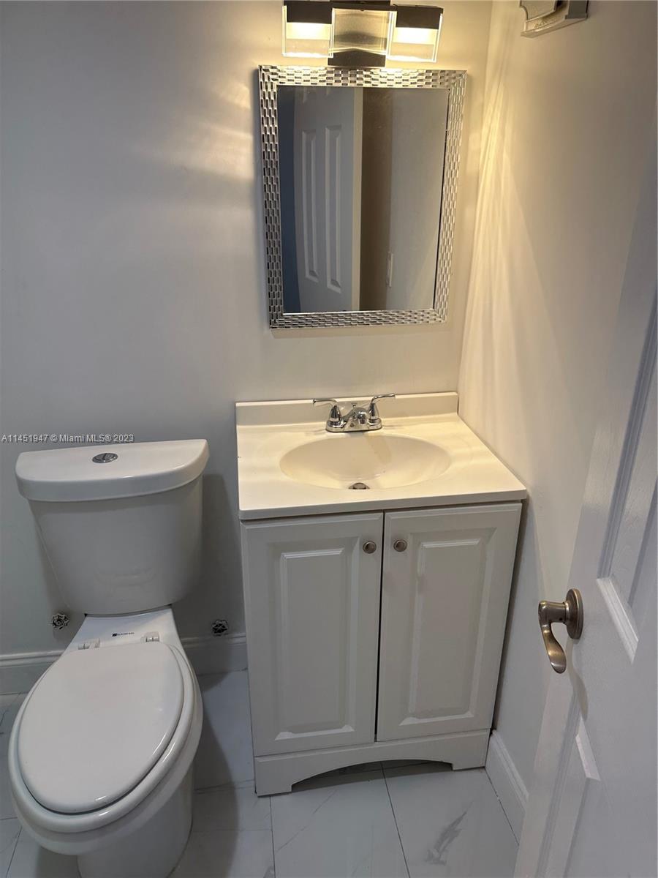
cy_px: 439
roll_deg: +1.2
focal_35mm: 24
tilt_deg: -24.0
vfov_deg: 71.6
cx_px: 329
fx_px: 608
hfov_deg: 56.8
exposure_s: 1/179
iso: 64
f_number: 1.78
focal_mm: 6.86
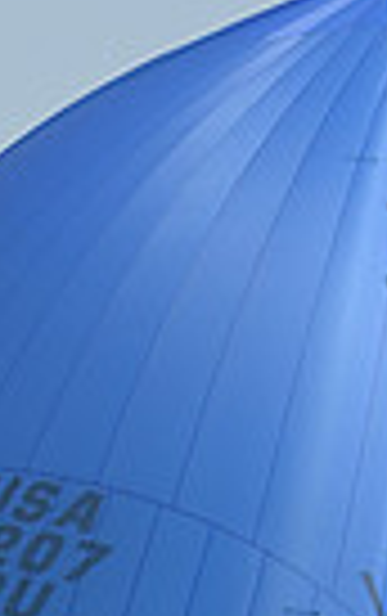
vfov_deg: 5.3
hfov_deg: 3.4
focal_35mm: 388
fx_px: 6527
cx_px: 214
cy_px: 1196
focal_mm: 90
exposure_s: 1/1250
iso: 320
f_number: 8
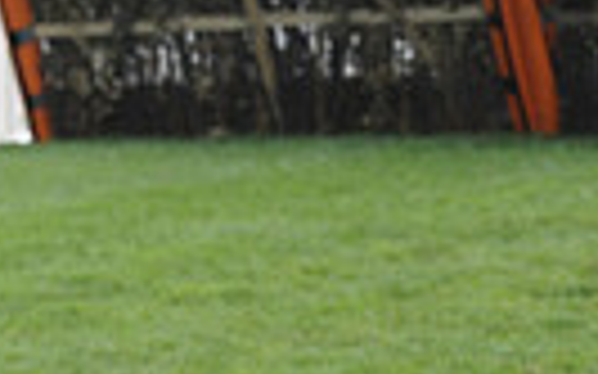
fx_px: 8699
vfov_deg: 2.5
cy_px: 27
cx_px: -670
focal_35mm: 534
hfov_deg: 3.9
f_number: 5.6
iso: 640
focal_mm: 120
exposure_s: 1/500
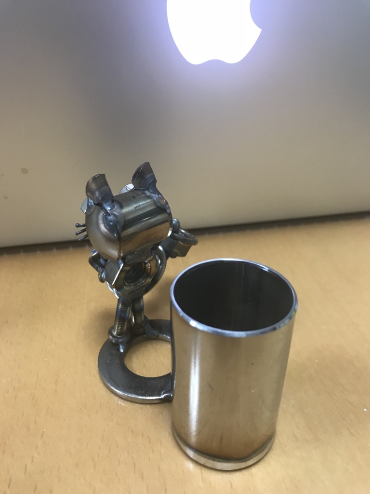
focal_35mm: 28
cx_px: 185
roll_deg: +0.1
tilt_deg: -28.9
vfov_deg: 63.4
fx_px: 399
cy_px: 247
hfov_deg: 49.7
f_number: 1.8
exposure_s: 1/17
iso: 50
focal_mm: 3.99
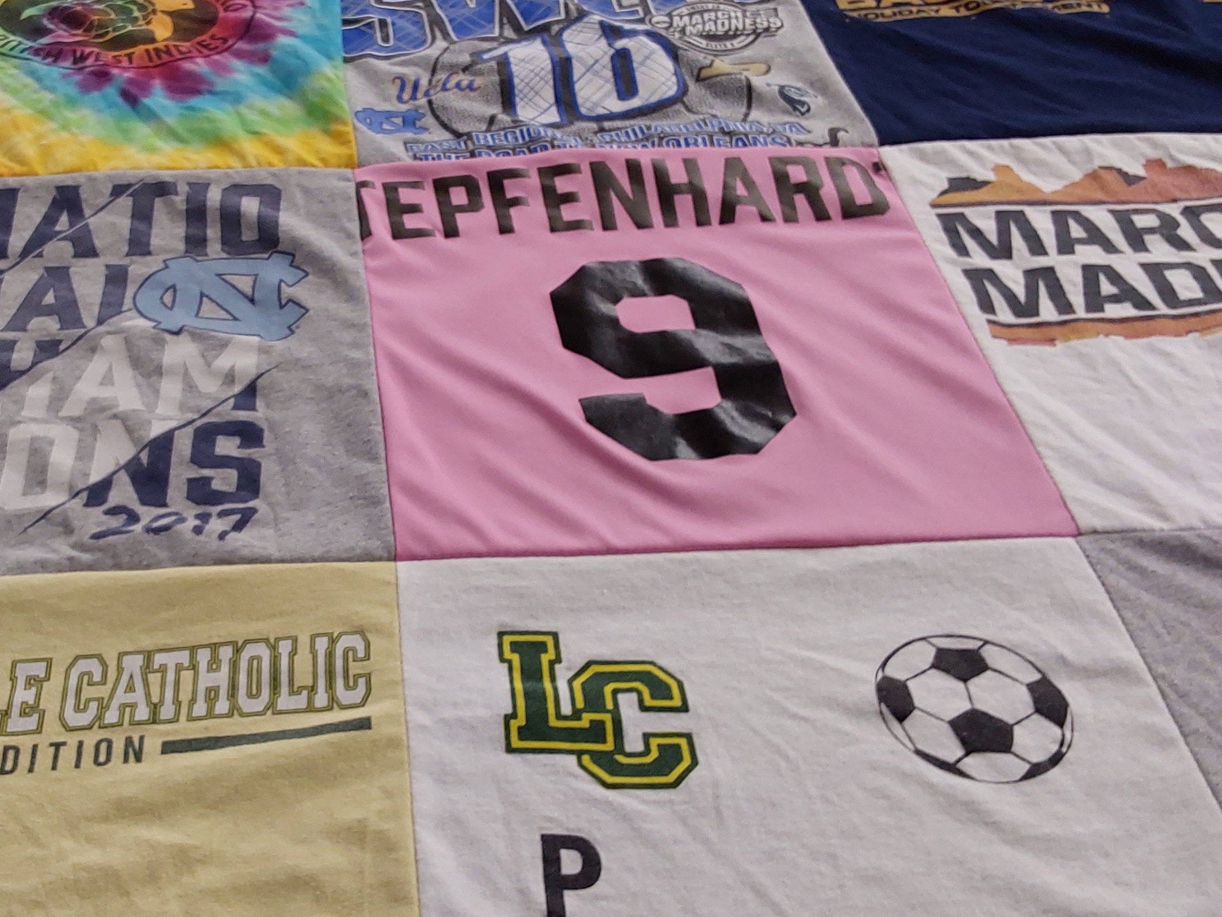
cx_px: 359
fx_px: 1518
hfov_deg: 42.9
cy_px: 472
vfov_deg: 33.6
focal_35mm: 43
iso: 64
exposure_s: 1/50
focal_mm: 2.91
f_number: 1.9
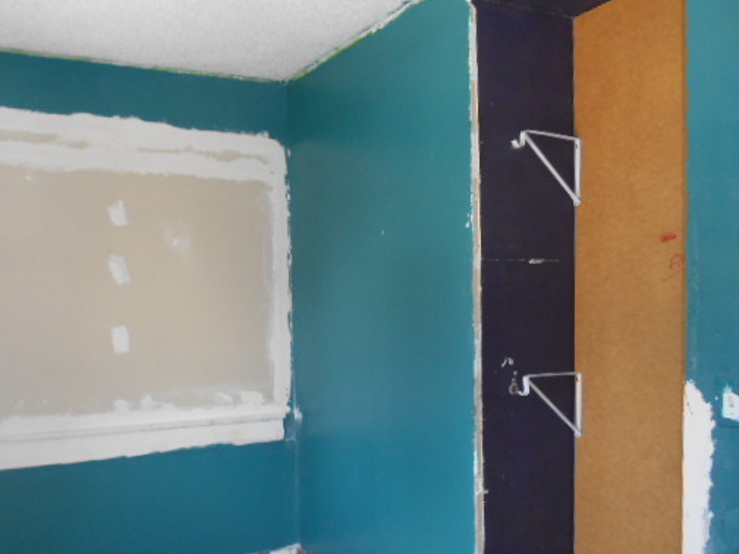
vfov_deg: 42.7
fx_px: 705
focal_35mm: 33
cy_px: 339
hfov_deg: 55.2
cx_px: 326
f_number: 3.4
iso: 220
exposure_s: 1/25
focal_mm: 4.7
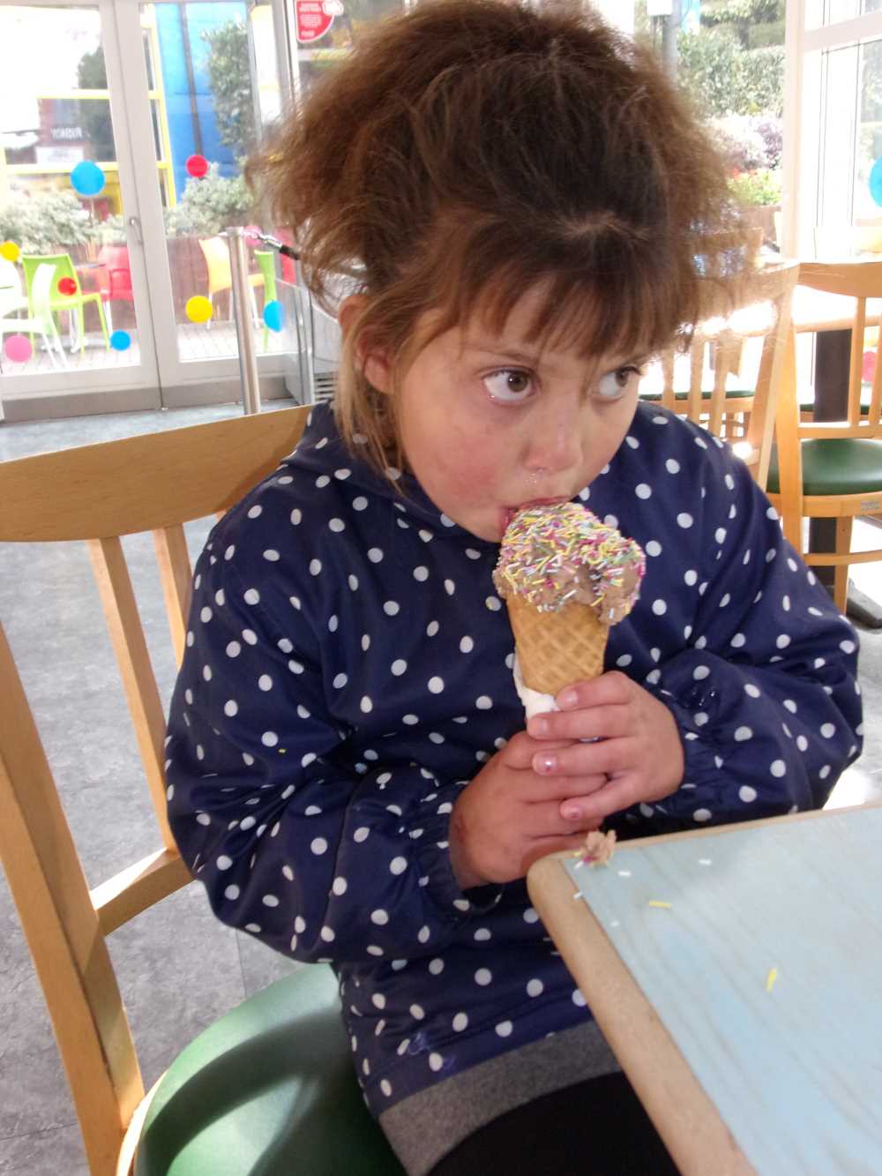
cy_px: 588
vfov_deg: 55.3
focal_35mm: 33
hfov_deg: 43.0
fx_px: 1121
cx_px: 441
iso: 200
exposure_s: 1/34
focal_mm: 5.9
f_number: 3.7
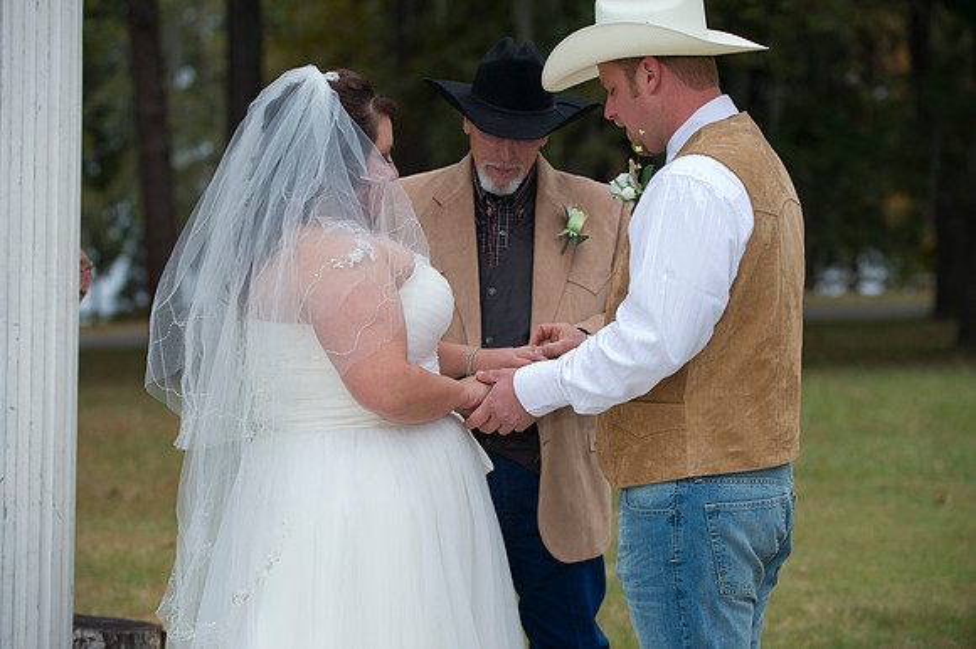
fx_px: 3143
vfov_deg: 11.8
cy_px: 324
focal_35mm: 116
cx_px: 488
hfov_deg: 17.7
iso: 800
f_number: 3.5
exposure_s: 1/100
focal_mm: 116
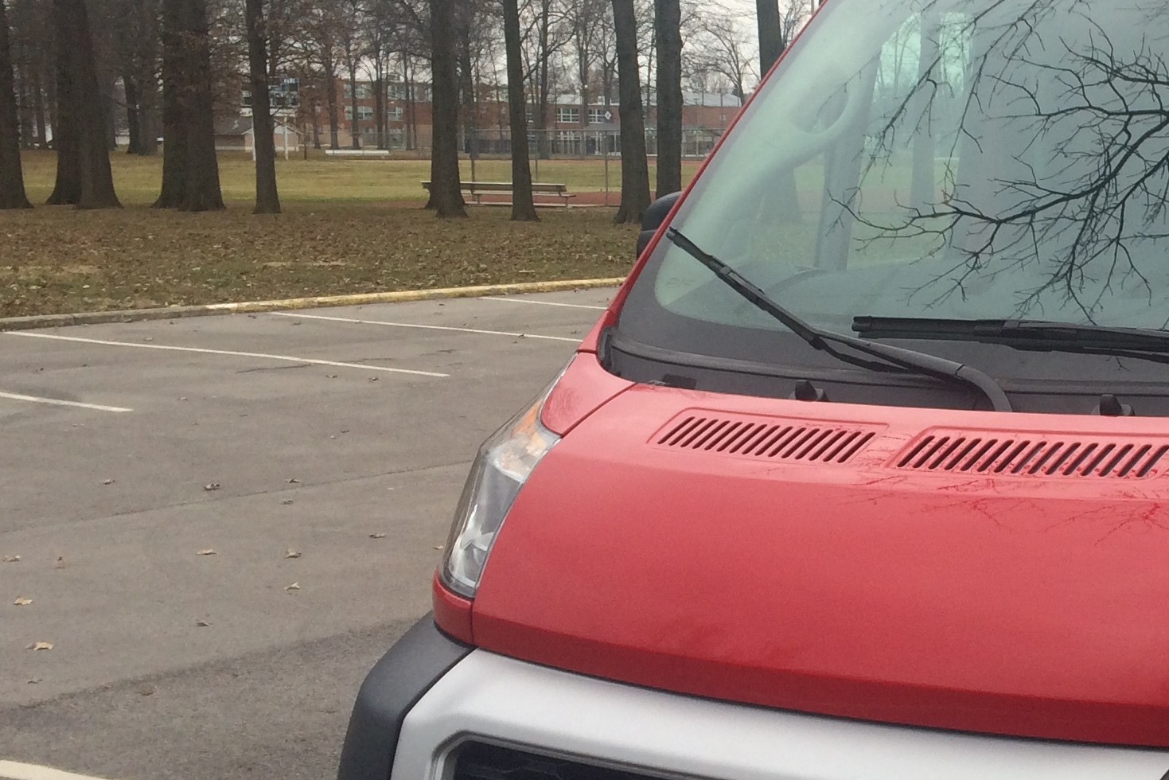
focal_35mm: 67
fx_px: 2176
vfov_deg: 20.3
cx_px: 1095
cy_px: 352
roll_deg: -0.3
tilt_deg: -5.2
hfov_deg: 28.7
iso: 32
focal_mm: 4.15
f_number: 2.2
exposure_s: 1/348
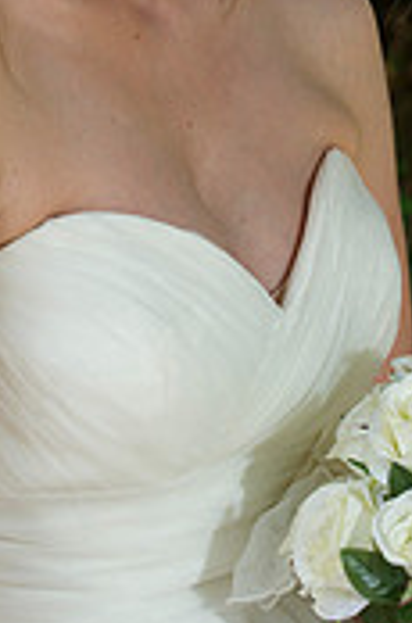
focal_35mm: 254
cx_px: 159
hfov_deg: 5.4
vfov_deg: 8.1
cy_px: 132
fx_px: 4386
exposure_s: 1/200
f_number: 6.3
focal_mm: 98
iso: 500
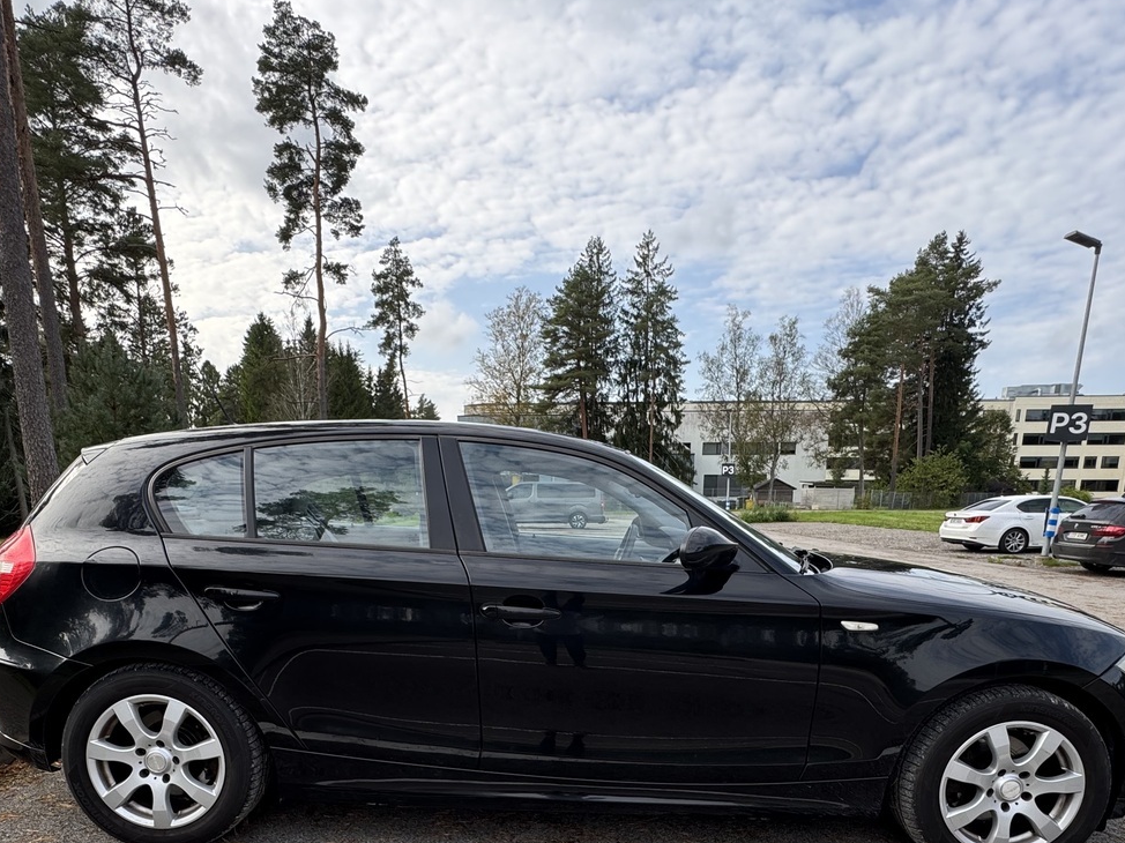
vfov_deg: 55.6
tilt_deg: -11.6
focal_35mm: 23
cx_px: 542
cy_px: 648
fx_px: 747
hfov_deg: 73.9
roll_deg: +0.2
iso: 40
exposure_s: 1/311
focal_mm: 2.22
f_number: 2.2
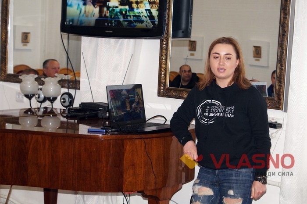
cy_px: 102
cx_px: 154
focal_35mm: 82
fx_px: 703
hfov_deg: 24.6
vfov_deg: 16.5
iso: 800
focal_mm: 55
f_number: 5.6
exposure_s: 1/80
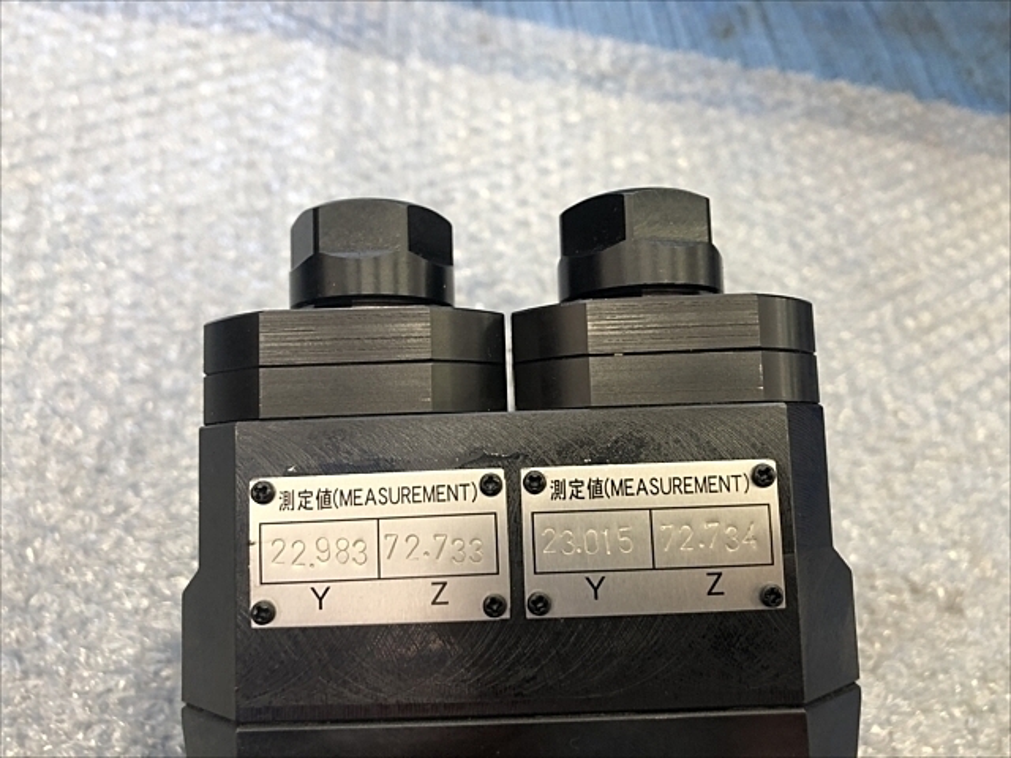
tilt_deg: -58.4
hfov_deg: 63.4
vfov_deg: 49.7
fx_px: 818
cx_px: 506
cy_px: 379
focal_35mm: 28
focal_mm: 3.99
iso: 32
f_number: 1.8
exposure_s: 1/30
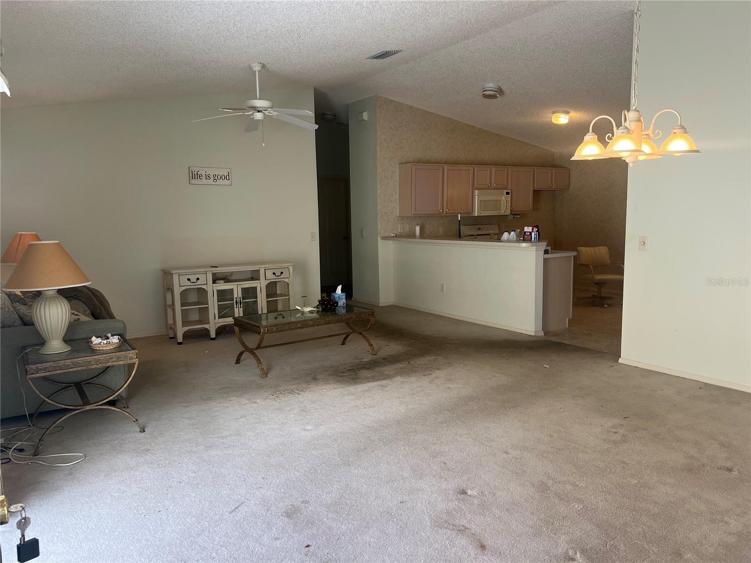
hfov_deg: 67.3
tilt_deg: -8.0
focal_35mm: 26
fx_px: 564
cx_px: 376
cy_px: 282
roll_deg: +1.6
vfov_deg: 53.1
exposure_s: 1/120
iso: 64
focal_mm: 5.7
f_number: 1.5
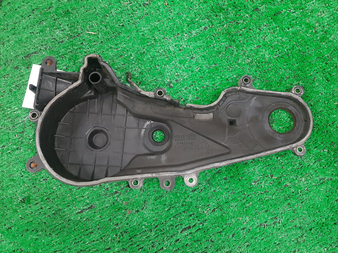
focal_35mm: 26
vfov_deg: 53.1
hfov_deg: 67.3
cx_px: 169
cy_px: 126
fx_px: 254
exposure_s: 1/50
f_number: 1.7
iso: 228
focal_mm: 3.93
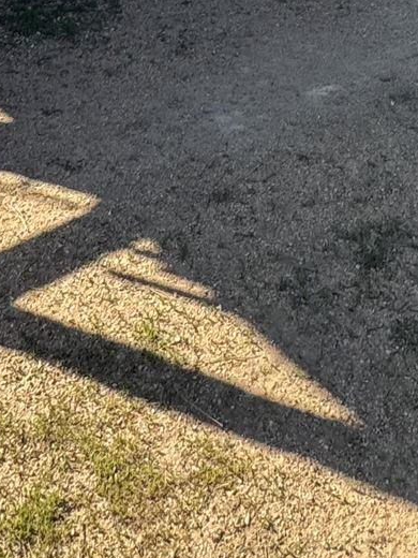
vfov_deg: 20.0
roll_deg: -3.1
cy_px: -501
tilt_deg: +7.5
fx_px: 998
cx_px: 211
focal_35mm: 62
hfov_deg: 23.7
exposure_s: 1/283
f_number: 2.2
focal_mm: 2.22
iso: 40
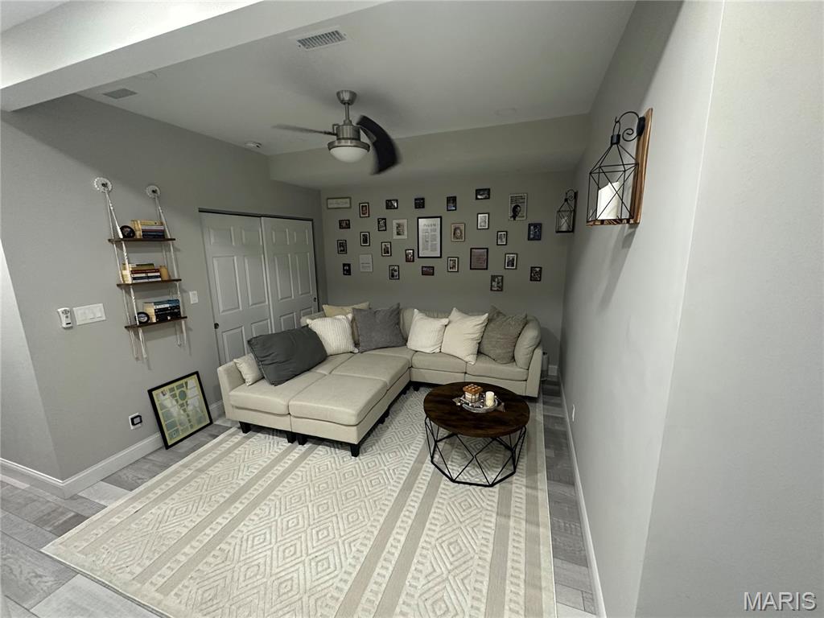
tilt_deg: -11.2
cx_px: 412
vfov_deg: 85.7
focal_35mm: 14
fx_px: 333
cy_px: 309
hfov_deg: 102.1
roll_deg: +1.1
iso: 400
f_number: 2.2
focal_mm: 2.22
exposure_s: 1/60
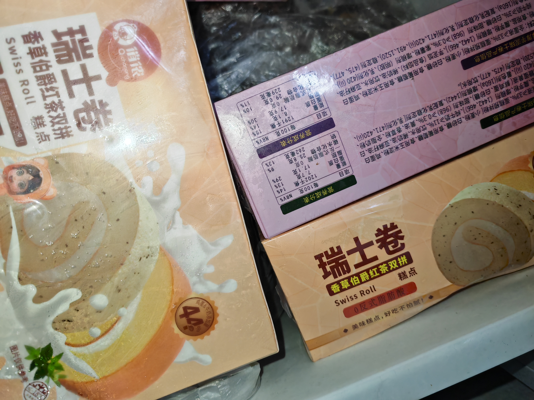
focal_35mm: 27
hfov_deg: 65.3
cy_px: 200
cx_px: 267
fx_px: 417
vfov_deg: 51.4
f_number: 1.95
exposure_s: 1/200
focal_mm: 5.52
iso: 500
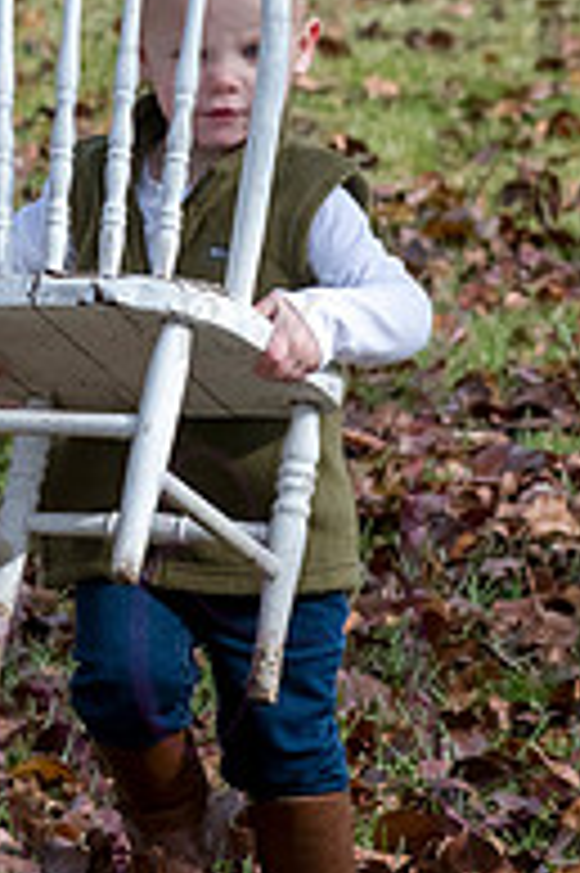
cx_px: 172
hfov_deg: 3.3
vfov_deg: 4.9
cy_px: 320
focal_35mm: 418
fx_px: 10119
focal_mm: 120
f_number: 7.1
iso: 400
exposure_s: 1/800
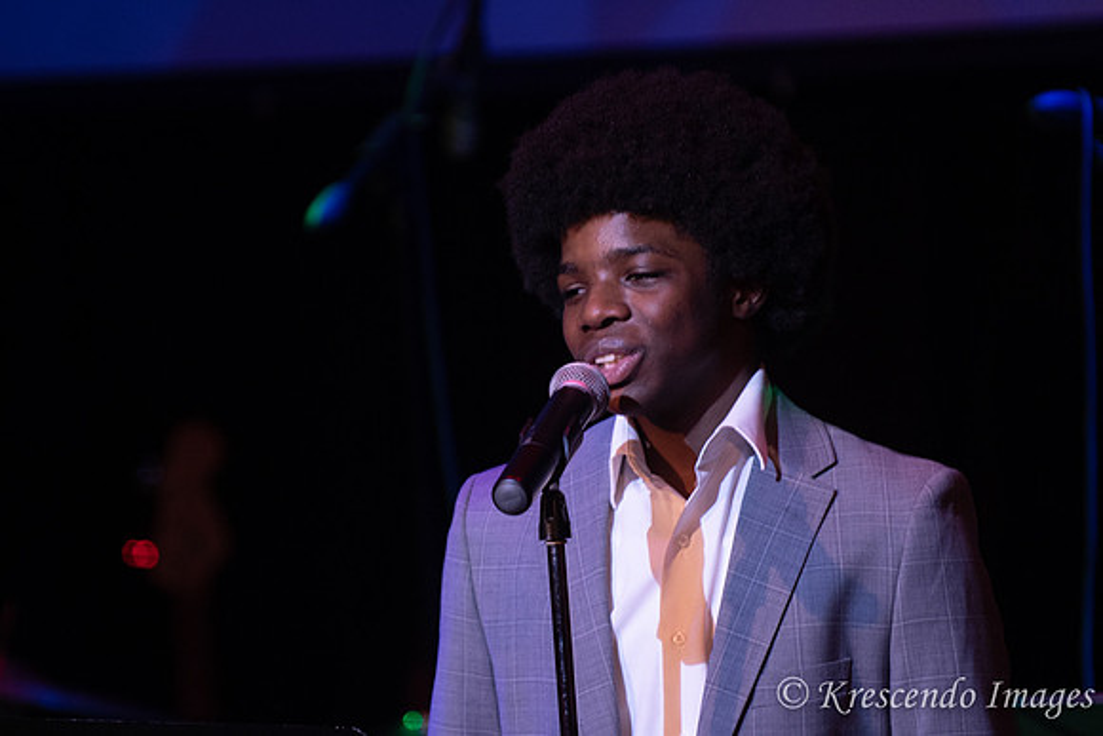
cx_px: 552
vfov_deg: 4.6
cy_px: 368
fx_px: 9193
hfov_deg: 6.9
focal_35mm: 300
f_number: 2.8
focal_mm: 200
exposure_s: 1/200
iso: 1600
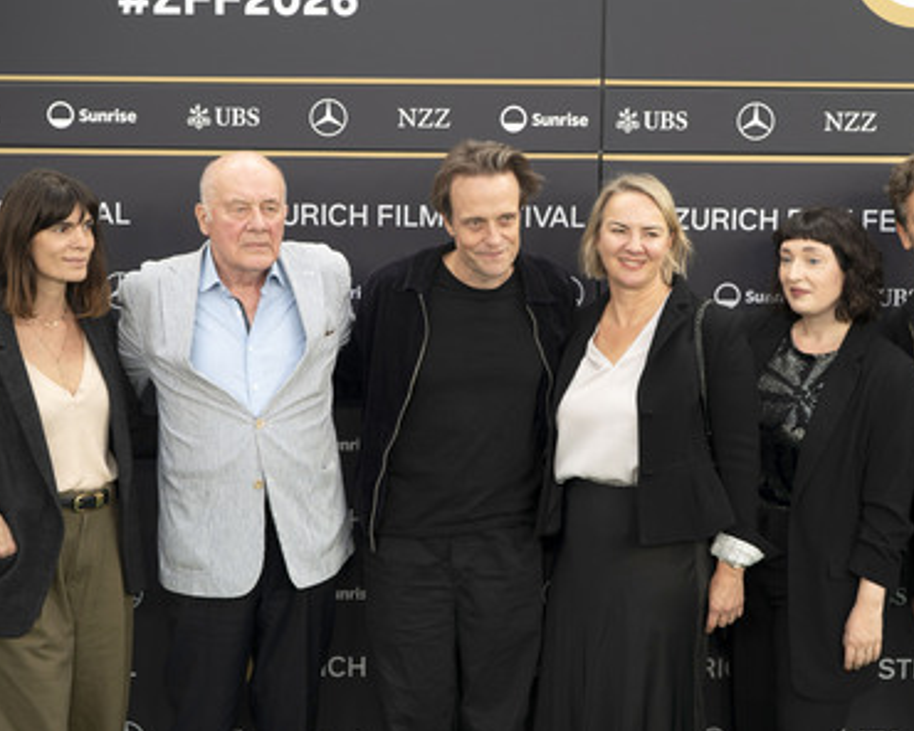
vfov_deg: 19.2
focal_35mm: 80
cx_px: 518
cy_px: 366
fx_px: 2164
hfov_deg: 23.8
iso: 400
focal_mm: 70
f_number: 4.5
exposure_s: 1/200
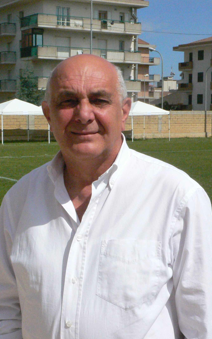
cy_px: 170
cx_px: 107
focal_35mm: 71
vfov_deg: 29.0
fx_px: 656
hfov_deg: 18.3
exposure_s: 1/2000
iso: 400
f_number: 8
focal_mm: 9.3
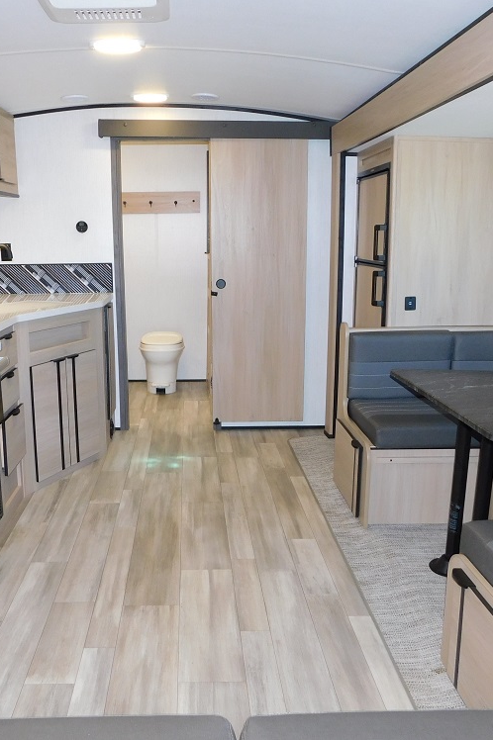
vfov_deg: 58.7
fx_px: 658
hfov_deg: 40.9
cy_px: 370
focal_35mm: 32
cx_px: 197
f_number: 3
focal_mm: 4
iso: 200
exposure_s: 1/30
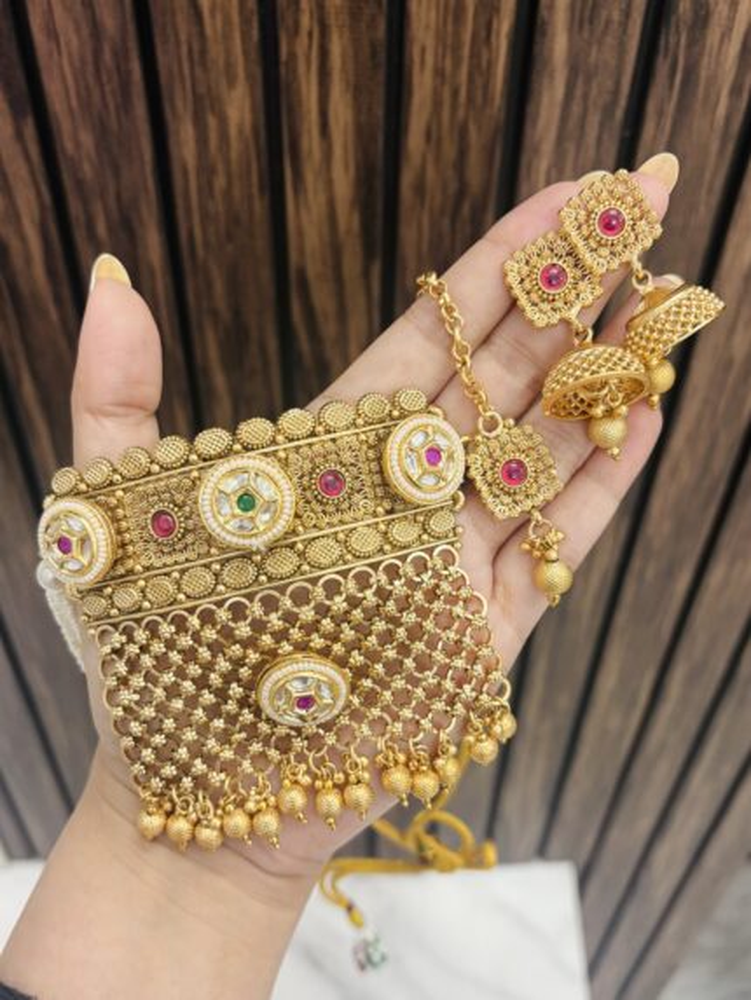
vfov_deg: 67.3
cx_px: 376
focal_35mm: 26
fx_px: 752
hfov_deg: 53.1
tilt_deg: -45.9
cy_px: 500
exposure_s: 1/50
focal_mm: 5.96
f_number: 1.6
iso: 160
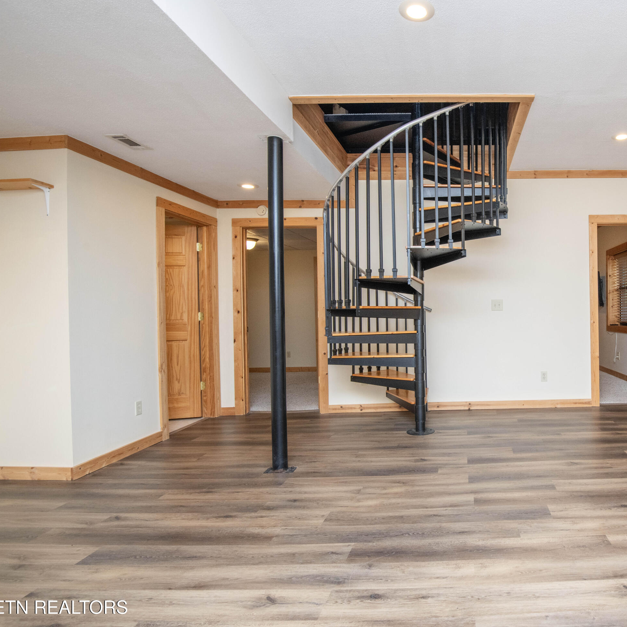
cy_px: 314
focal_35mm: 21
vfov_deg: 72.1
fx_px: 430
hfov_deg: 67.3
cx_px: 475
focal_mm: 16
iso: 400
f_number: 9
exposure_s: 1/60
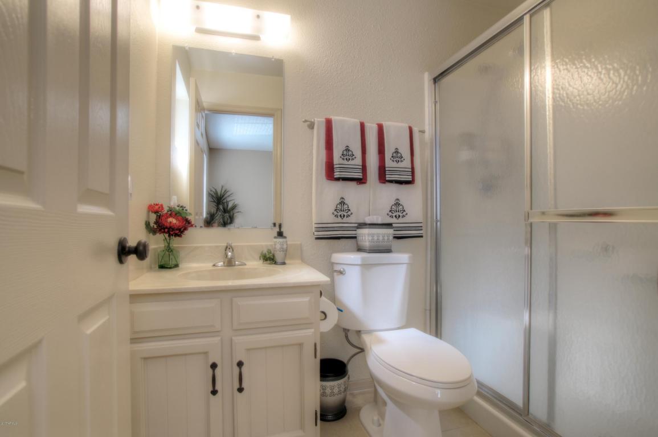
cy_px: 218
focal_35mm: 16
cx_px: 329
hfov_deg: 95.0
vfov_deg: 72.0
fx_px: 301
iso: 400
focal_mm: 11
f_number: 6.3
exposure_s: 1/60
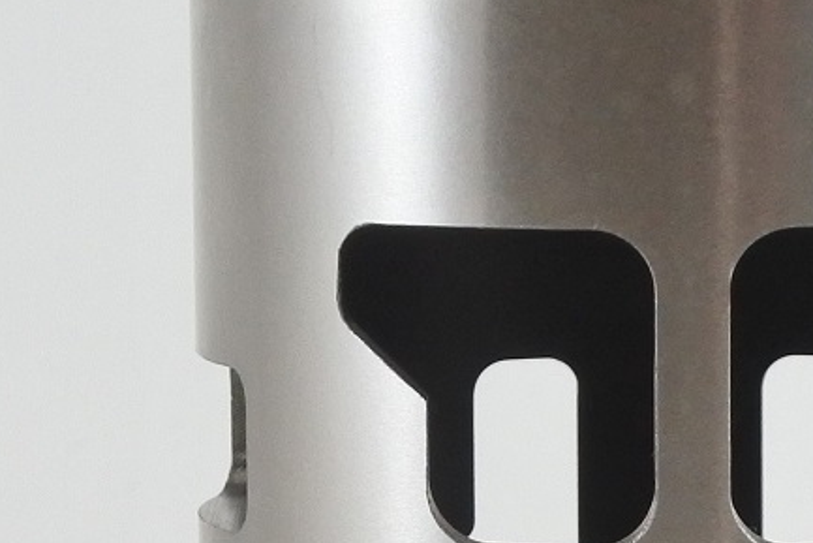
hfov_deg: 9.8
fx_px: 4721
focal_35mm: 209
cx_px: 425
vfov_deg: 6.6
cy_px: 540
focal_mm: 20.6
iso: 560
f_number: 4.8
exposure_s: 1/125
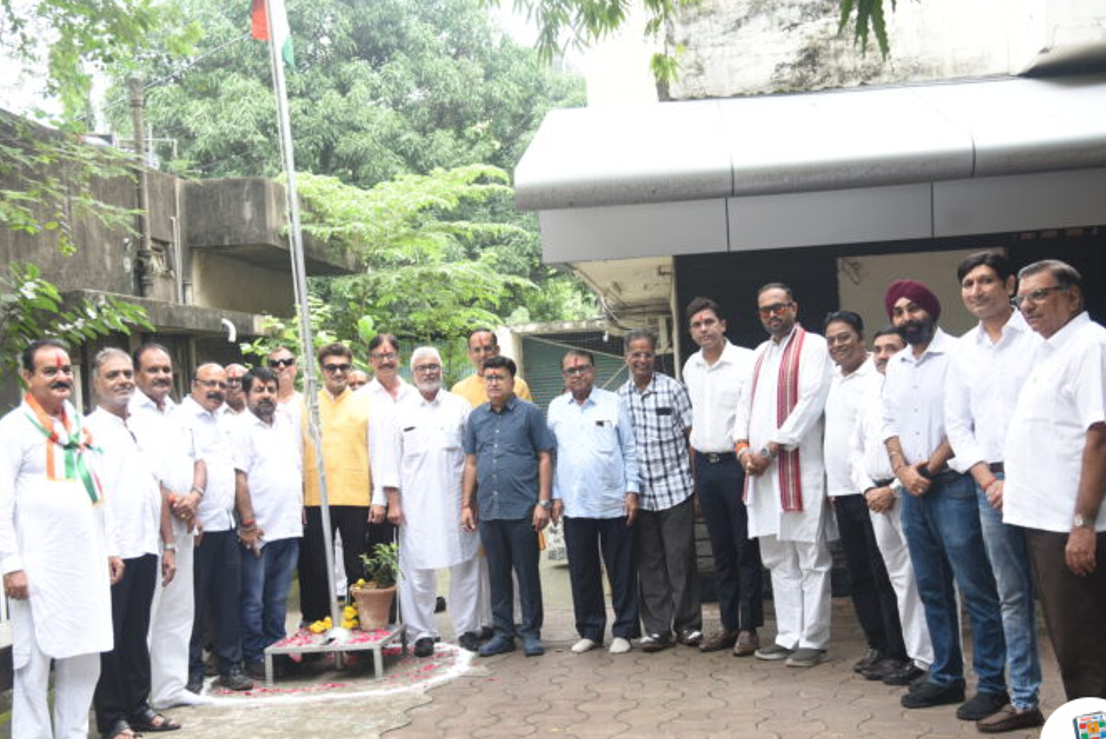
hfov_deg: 44.5
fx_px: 1353
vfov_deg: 30.6
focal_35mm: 44
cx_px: 525
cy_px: 391
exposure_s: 1/80
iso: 400
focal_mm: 38
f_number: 4.5
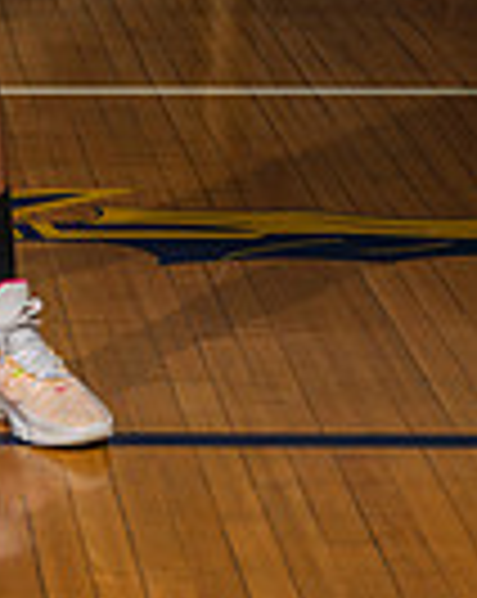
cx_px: -189
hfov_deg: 6.8
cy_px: -328
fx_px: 3944
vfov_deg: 8.5
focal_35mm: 223
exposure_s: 1/125
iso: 125
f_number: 7.1
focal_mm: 70
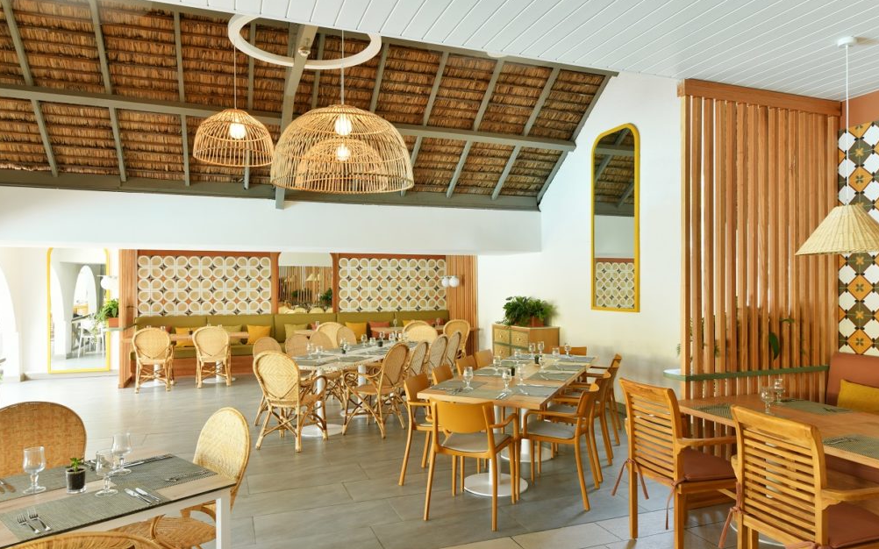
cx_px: 446
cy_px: 294
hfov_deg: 72.5
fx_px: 599
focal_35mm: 25
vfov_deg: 49.2
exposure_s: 1/5
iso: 100
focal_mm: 24
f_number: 9
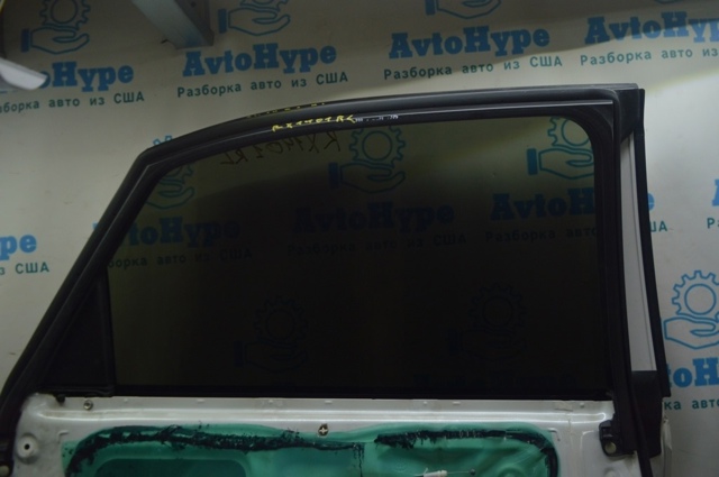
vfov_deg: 43.5
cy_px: 238
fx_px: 598
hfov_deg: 62.0
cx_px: 360
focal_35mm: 30
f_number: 3.8
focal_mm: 20
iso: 400
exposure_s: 1/160
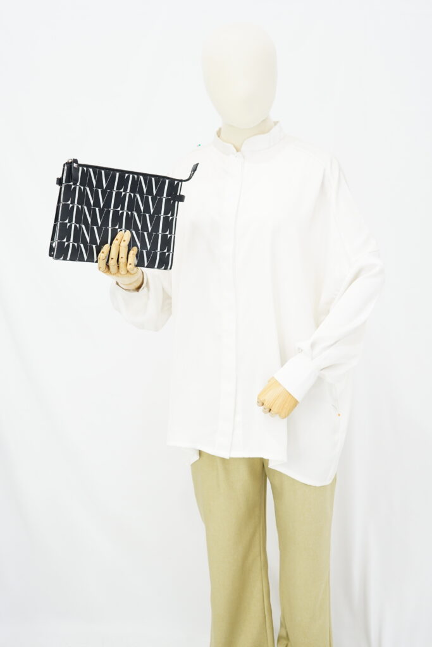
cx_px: 216
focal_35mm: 50
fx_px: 900
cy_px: 324
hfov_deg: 27.0
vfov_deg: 39.6
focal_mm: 50
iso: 640
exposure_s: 1/8
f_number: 6.3
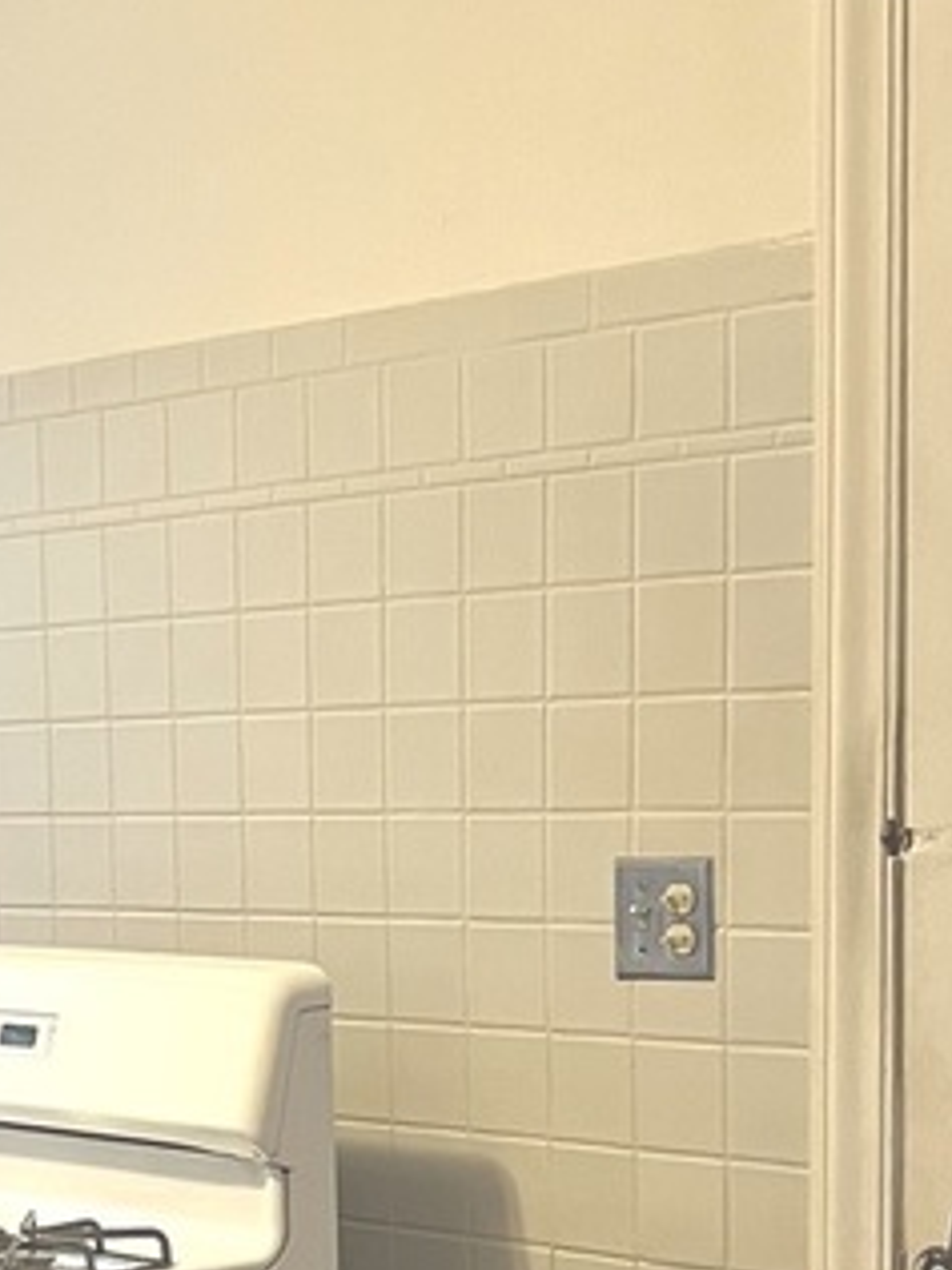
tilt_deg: -5.9
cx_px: -12
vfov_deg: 21.6
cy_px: 1089
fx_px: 3264
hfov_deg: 16.2
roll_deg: +1.5
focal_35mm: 89
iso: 200
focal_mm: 5.7
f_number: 1.5
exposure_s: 1/60
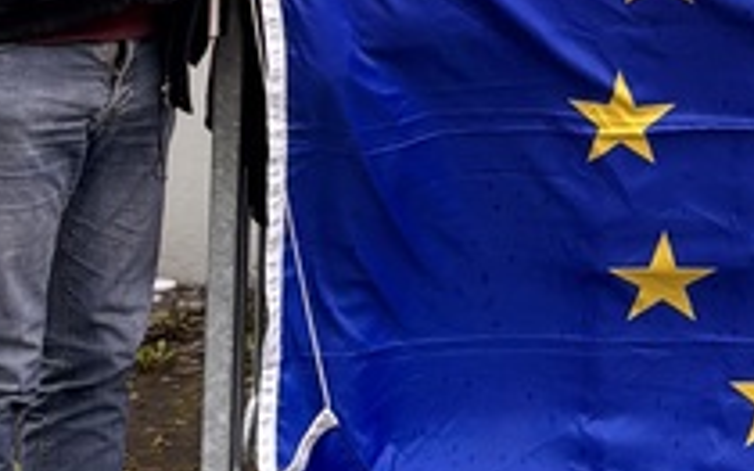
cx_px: 977
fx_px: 2156
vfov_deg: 12.0
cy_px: -183
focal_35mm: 105
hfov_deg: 18.5
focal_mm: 5.96
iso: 50
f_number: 1.6
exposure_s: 1/464
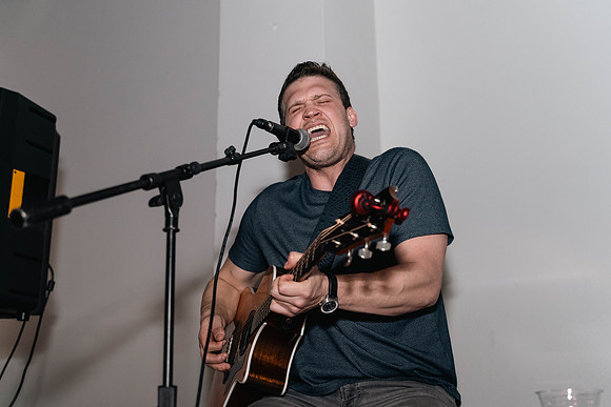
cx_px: 293
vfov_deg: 31.3
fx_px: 727
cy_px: 204
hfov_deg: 45.6
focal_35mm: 43
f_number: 2.8
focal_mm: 40
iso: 4000
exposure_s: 1/250
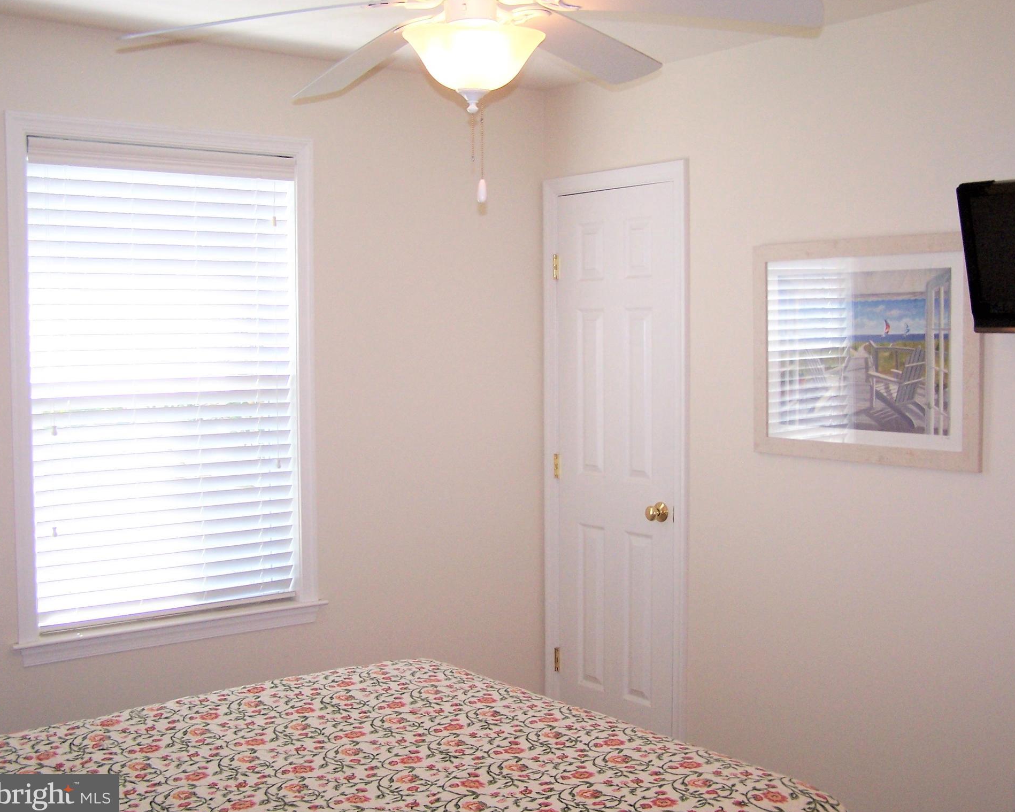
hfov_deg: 45.8
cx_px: 533
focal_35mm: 40
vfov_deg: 37.3
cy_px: 407
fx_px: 1202
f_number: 2.8
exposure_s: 1/90
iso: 140
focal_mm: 6.3
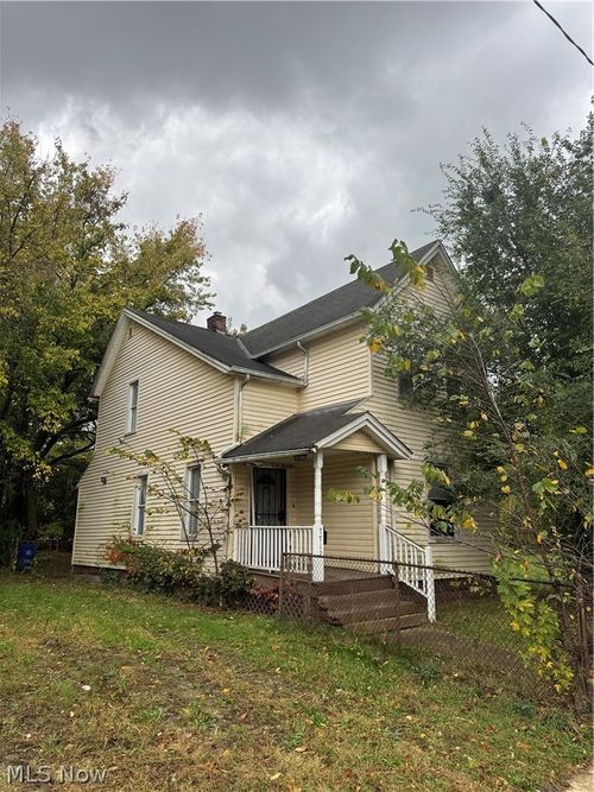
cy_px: 396
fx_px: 549
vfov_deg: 71.6
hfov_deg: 56.8
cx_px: 297
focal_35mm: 24
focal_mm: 6.76
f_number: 1.78
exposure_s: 1/1010
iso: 80
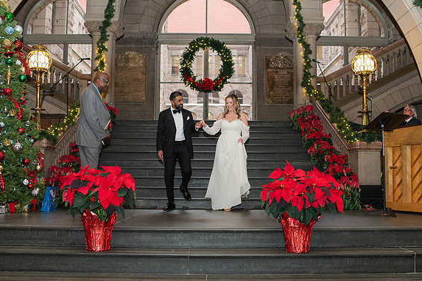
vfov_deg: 34.1
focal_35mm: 39
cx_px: 214
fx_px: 457
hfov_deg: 49.6
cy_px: 150
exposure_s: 1/200
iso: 1000
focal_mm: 35
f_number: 3.5
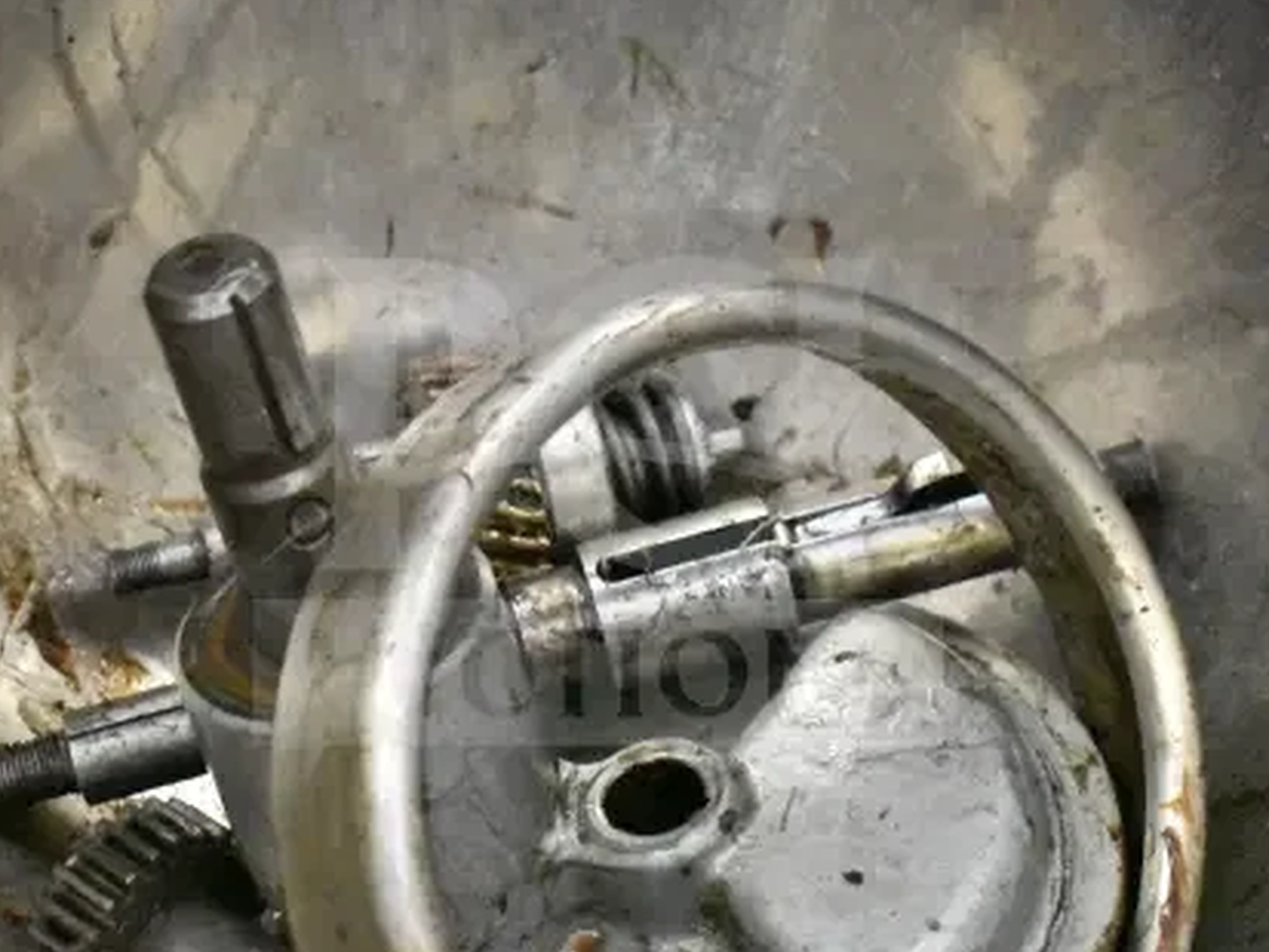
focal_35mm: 81
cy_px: 502
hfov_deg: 24.1
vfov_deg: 18.2
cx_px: 596
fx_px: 2970
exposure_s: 1/50
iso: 25600
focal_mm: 38
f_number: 4.8
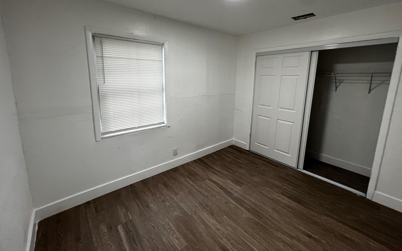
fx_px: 153
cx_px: 199
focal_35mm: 14
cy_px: 104
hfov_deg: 105.3
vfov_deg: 78.0
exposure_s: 1/120
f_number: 1.8
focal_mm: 1.57
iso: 200
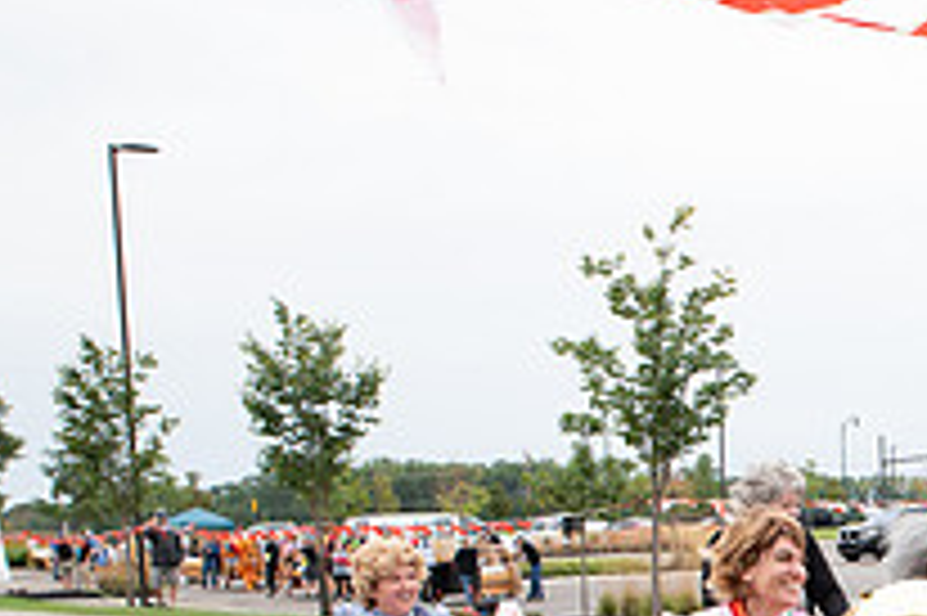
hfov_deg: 24.0
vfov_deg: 17.2
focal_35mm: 76
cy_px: 701
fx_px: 1955
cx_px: 1146
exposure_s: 1/250
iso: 640
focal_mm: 26
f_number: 7.1
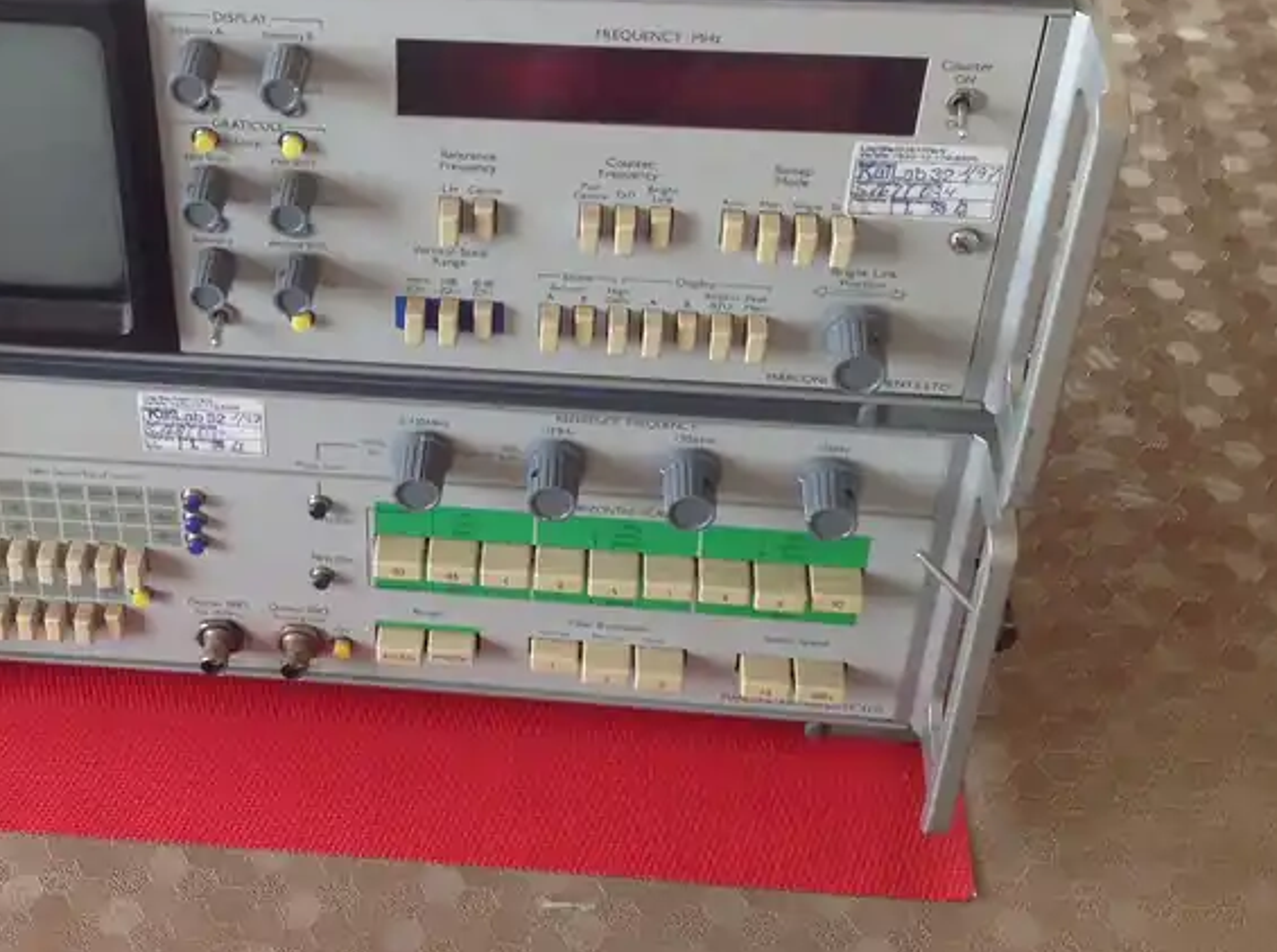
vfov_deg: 23.4
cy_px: 317
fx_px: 2282
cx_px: 380
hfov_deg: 30.9
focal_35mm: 62
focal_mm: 4.28
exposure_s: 1/30
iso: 50
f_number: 2.4
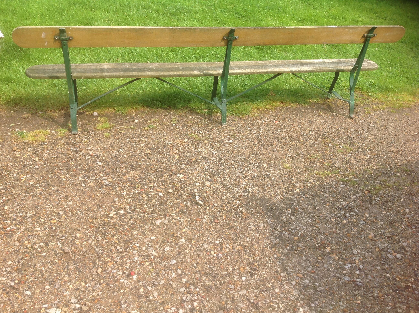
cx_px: 210
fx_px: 423
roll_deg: -3.2
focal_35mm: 35
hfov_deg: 52.7
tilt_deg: -31.4
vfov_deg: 40.6
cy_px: 156
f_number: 2.4
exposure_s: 1/657
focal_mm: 4.28
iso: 50
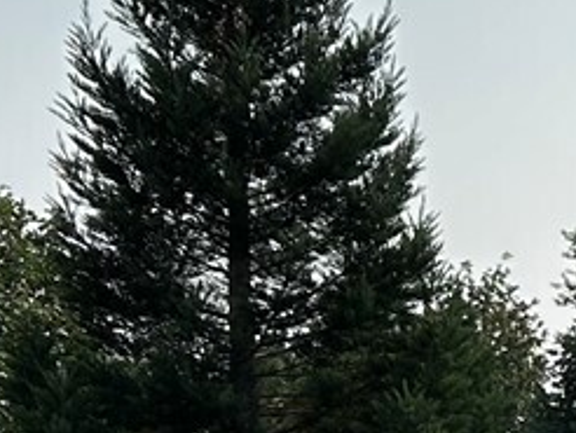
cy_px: 681
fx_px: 2815
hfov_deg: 10.9
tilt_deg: -0.5
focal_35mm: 169
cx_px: 1054
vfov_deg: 8.6
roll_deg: +1.4
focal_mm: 5.7
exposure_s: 1/4444
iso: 50
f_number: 1.5
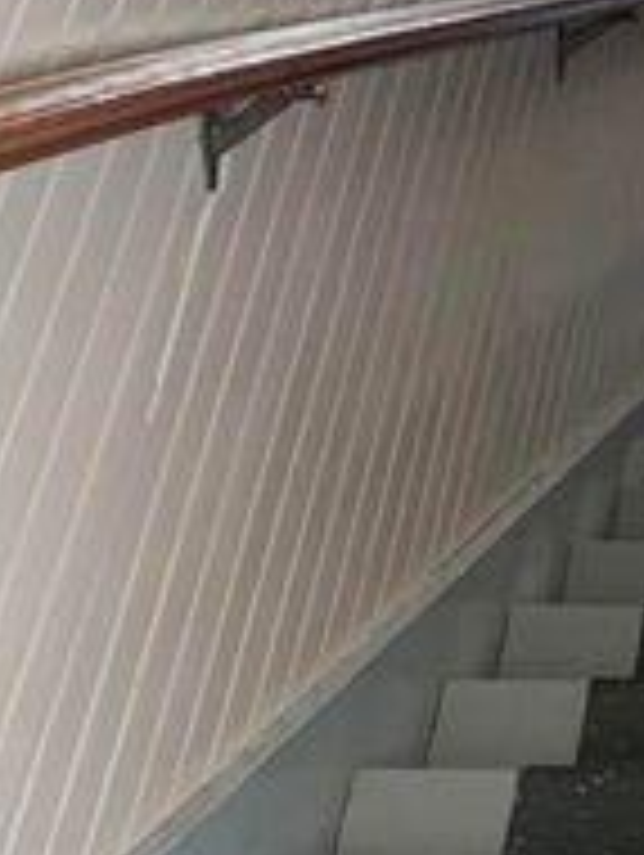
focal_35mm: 140
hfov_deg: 9.7
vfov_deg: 13.3
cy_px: -428
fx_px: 3465
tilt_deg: -35.0
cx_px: 1396
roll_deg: -2.0
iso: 250
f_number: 1.8
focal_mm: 4.25
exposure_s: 1/60
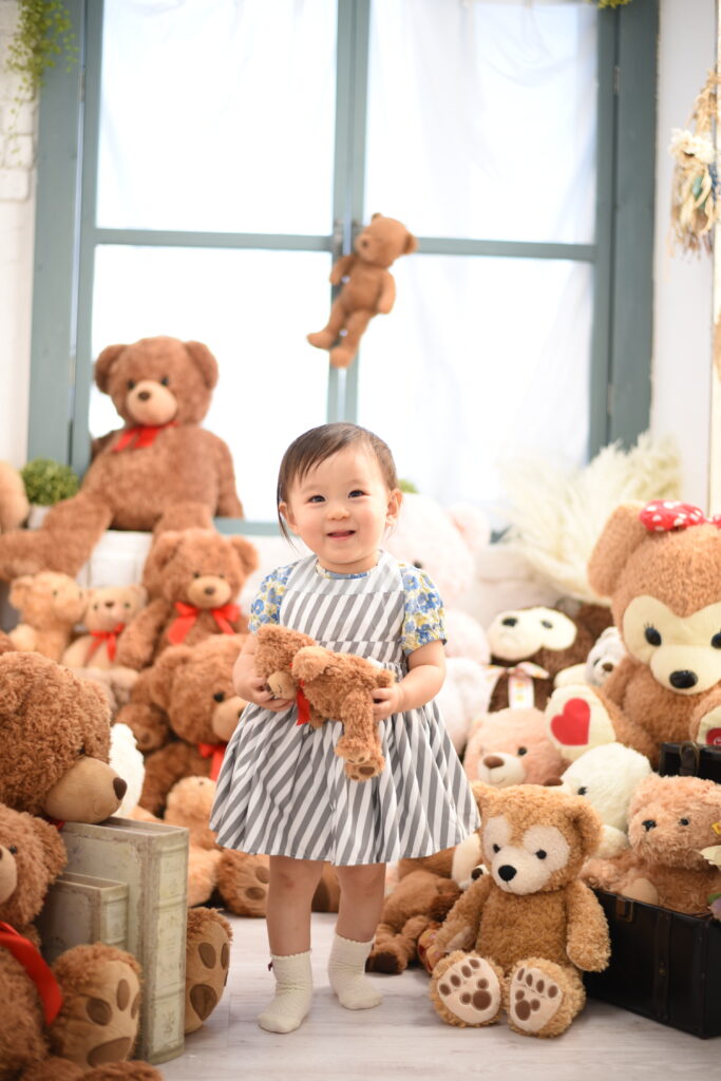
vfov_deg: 39.6
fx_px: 1501
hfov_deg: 27.0
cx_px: 360
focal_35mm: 50
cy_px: 540
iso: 200
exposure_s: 1/160
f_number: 1.8
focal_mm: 50
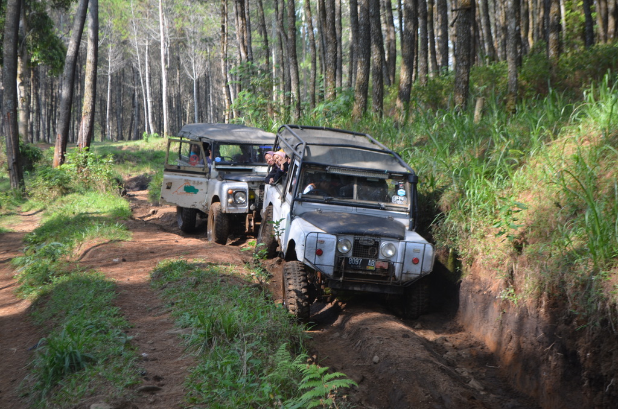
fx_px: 1182
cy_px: 204
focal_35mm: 69
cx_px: 309
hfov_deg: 29.3
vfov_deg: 19.6
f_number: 5.6
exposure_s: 1/125
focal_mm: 46
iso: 200
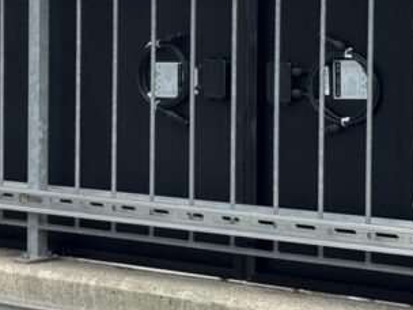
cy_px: 75
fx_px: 1694
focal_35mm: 142
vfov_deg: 10.4
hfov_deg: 13.9
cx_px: 109
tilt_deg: -1.4
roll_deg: -0.2
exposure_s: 1/2110
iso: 64
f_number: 1.78
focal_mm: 6.76
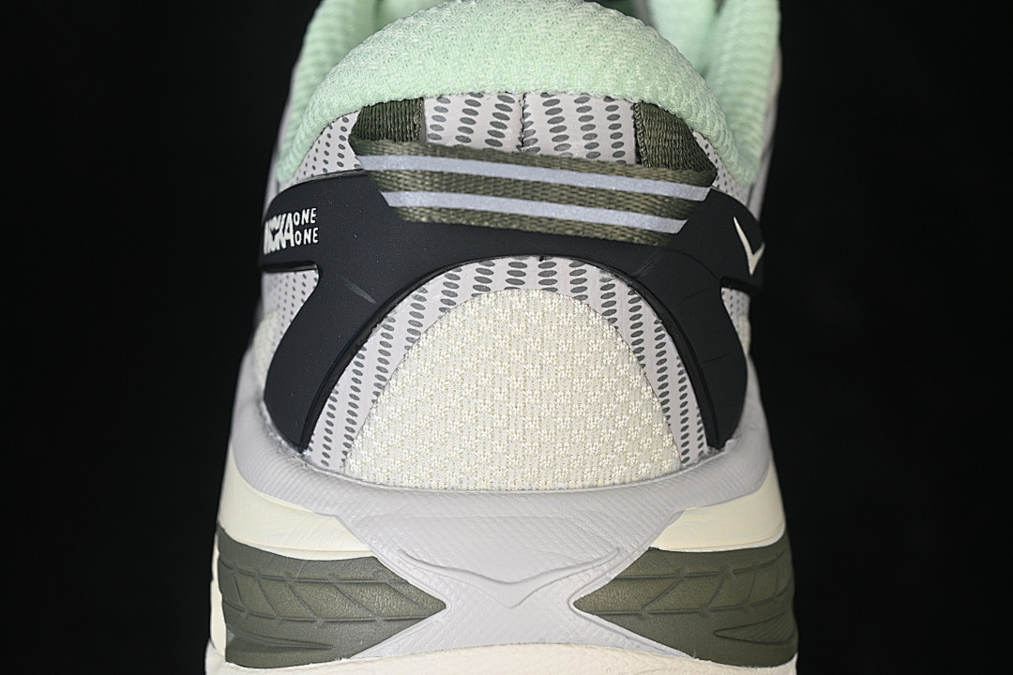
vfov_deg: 18.2
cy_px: 338
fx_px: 2110
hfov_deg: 27.0
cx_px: 506
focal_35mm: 75
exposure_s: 1/80
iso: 160
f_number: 7.1
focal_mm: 50
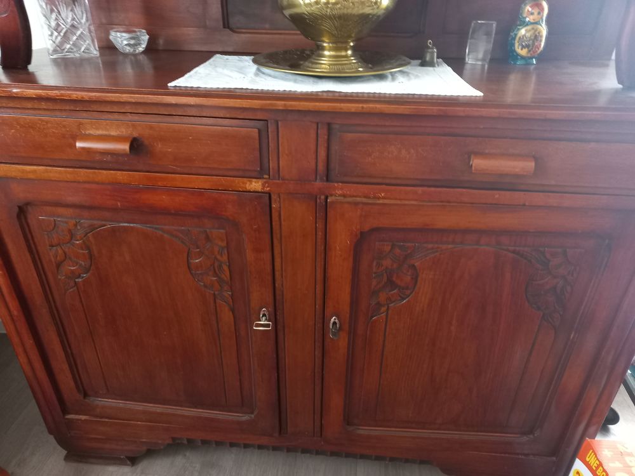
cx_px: 318
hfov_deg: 69.4
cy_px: 238
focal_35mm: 25
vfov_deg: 54.9
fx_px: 459
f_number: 1.8
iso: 500
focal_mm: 4.6
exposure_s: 1/25
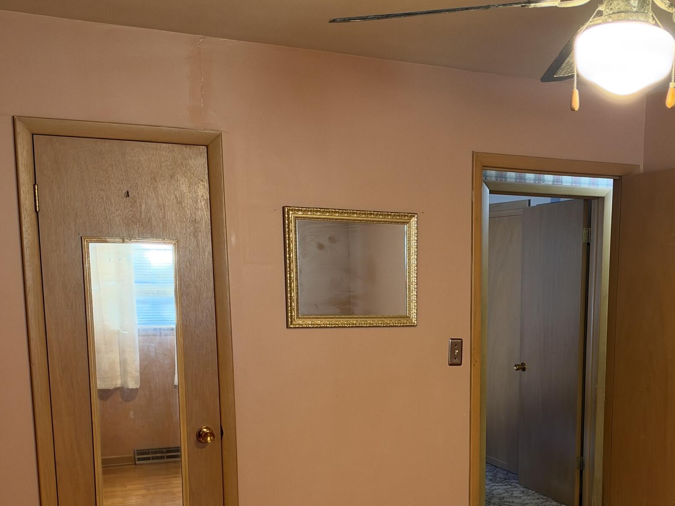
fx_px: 877
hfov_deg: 41.1
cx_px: 488
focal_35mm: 45
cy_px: 423
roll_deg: -0.7
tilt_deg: -9.4
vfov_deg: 31.2
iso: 400
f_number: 1.48
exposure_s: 1/60
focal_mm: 6.93
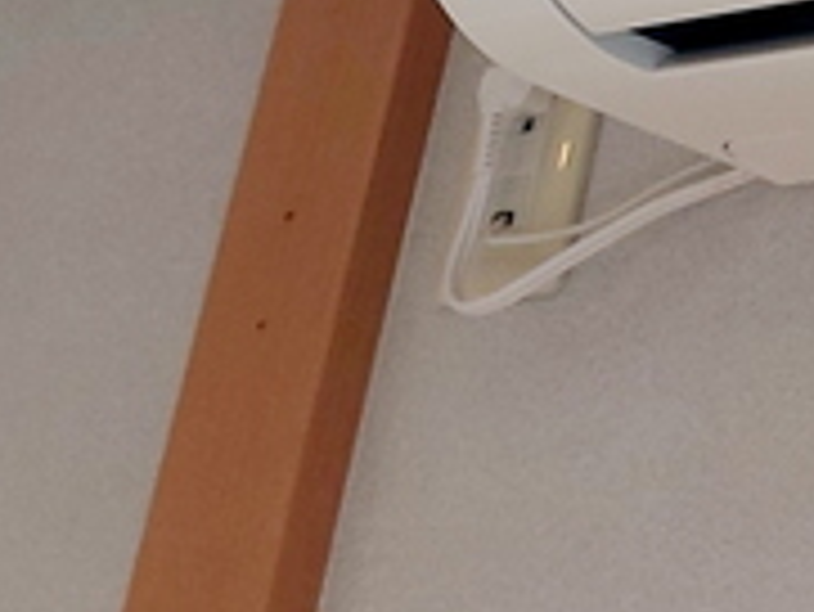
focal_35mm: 127
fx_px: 2988
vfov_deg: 10.9
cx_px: 1561
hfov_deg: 13.5
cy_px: -490
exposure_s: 1/24
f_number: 1.8
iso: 32
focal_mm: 5.23
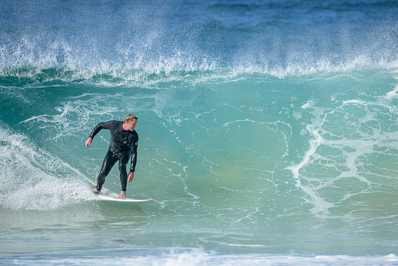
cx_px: 199
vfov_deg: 1.7
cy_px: 133
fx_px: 8846
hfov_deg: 2.6
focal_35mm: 800
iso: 500
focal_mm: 800
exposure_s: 1/2500
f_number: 6.3
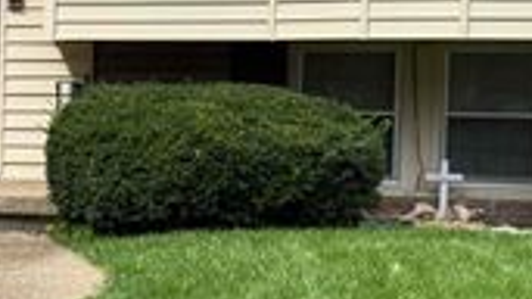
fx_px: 1438
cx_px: -121
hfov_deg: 19.6
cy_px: 173
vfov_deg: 11.9
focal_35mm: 102
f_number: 1.78
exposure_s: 1/2907
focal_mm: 6.76
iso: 100
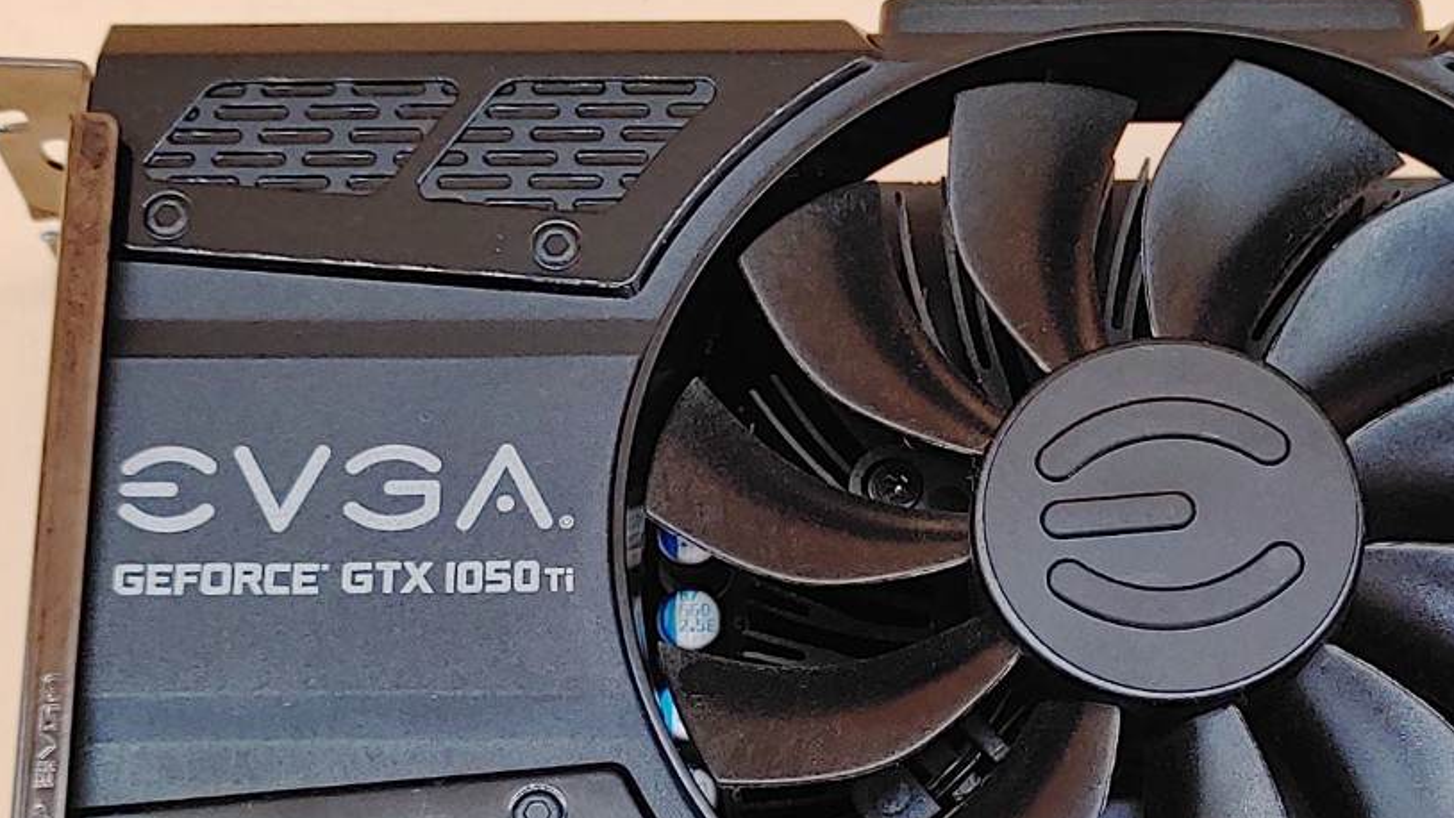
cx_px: 925
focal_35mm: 79
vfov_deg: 15.1
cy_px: 741
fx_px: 3046
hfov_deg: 26.7
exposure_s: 1/68
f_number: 1.8
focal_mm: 4.36
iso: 50
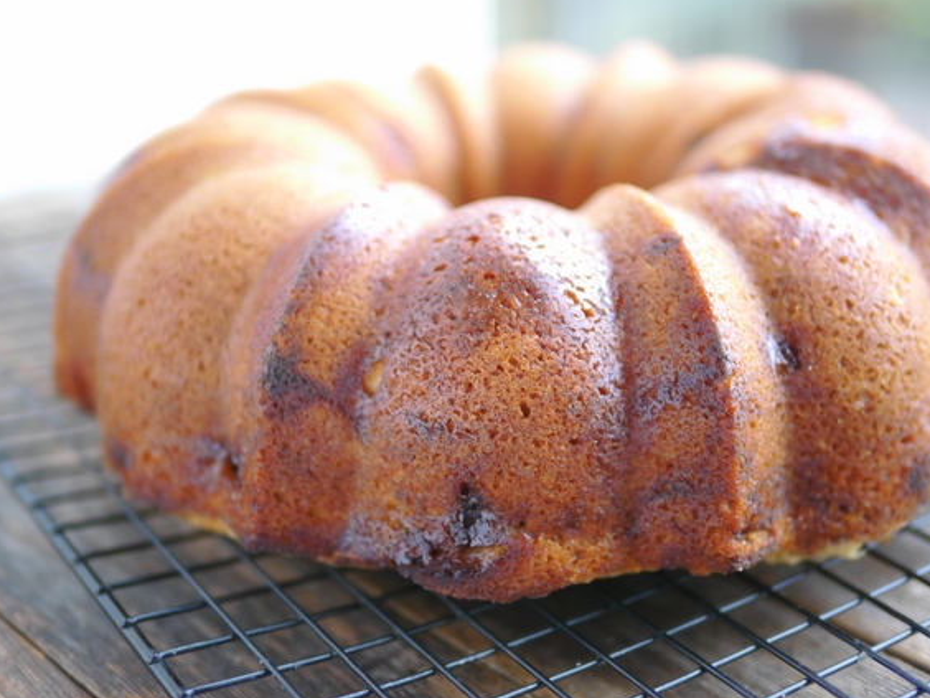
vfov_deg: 28.6
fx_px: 1370
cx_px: 467
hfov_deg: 37.5
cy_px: 347
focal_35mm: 51
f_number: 1.4
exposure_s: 1/30
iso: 250
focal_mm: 25
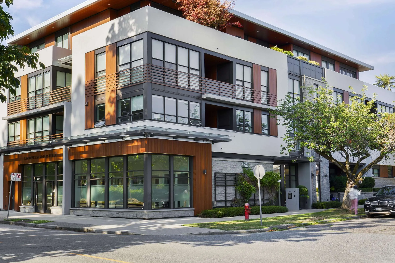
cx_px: 174
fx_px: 450
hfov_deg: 47.3
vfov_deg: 32.6
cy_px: 118
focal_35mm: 41
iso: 200
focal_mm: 32
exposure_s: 1/40
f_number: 10
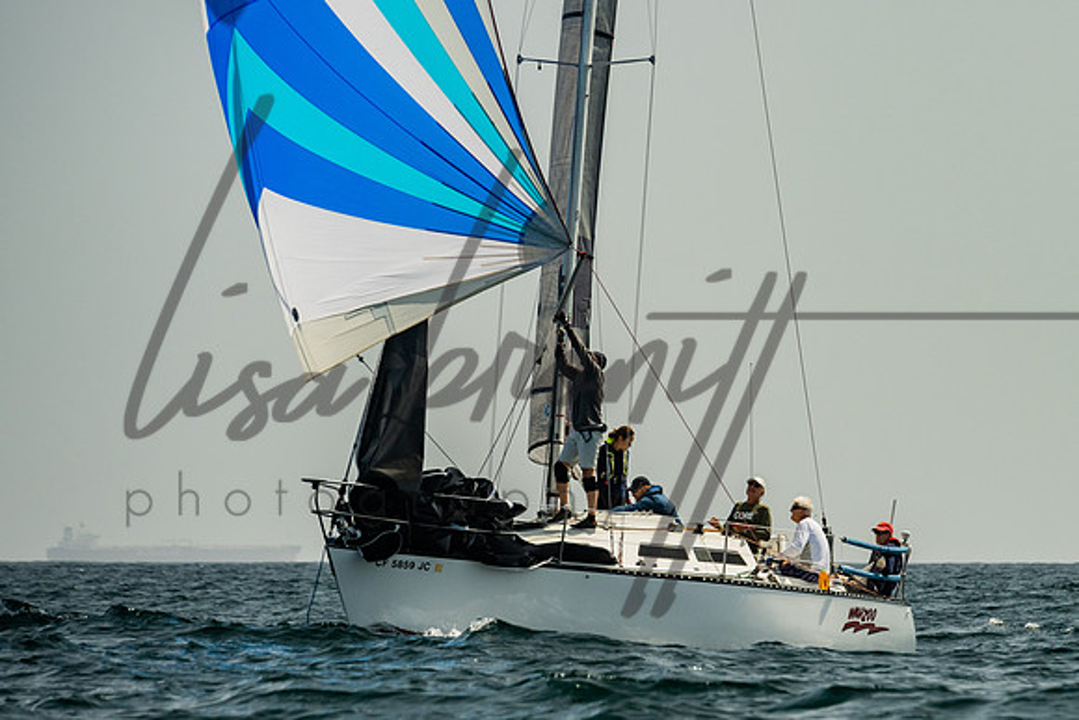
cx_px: 701
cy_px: 409
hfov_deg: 6.4
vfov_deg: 4.3
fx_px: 9666
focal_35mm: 322
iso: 320
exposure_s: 1/1250
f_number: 6.3
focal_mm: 200
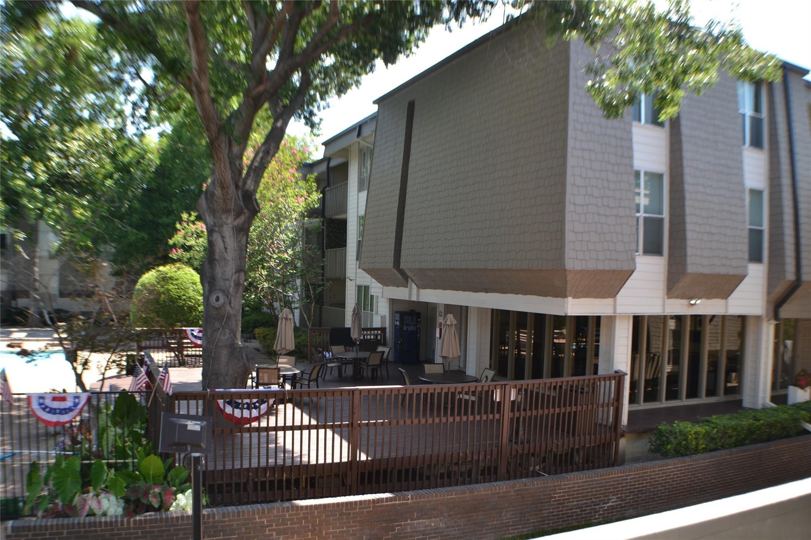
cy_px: 270
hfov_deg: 53.1
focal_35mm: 36
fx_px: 811
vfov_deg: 36.9
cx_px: 406
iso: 100
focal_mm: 24
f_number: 4
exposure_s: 1/125
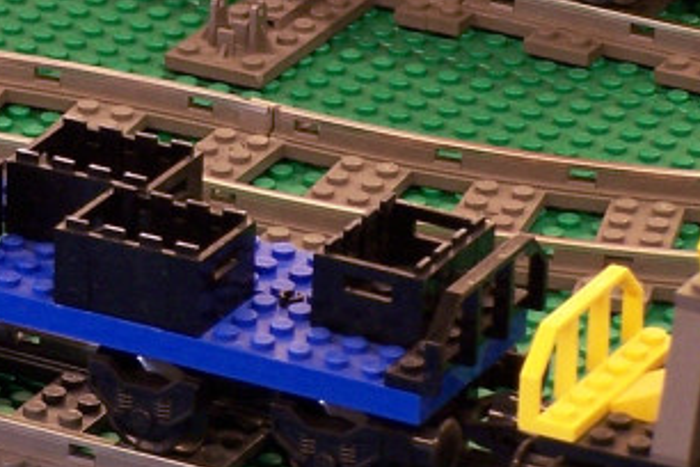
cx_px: -160
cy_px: -387
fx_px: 8652
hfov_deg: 4.6
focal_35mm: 445
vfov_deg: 3.1
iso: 80
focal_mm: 21.2
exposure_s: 1/2
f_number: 3.2
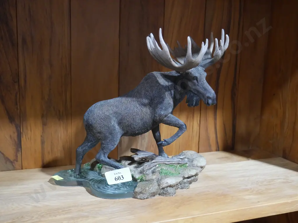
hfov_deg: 44.8
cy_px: 112
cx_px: 149
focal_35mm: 42
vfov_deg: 34.3
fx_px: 362
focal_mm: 21
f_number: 4.6
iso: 2500
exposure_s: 1/60
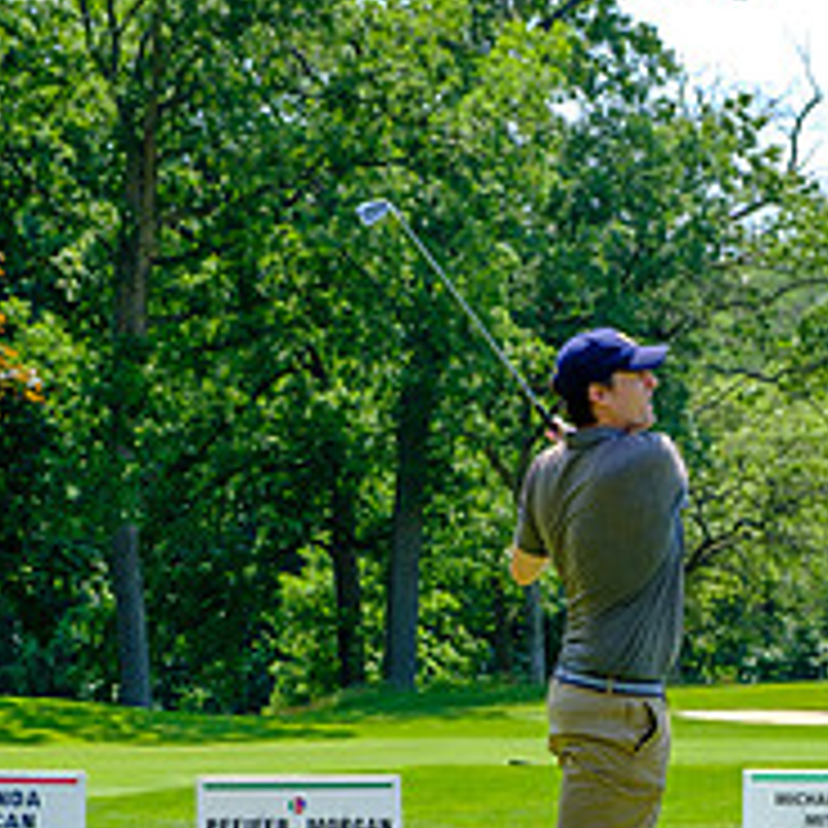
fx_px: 3762
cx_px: 590
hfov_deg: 12.5
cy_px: 734
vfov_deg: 12.5
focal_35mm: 139
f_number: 5
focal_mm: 44.4
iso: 200
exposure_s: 1/250
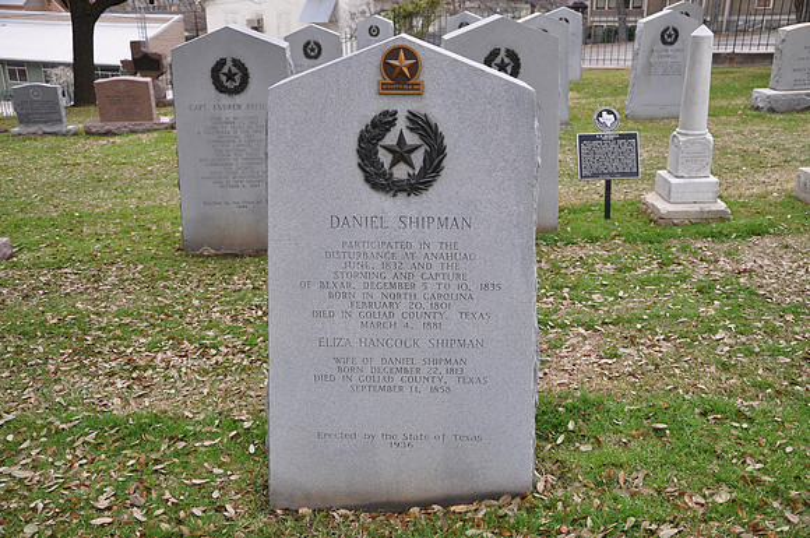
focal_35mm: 38
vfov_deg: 35.4
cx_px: 405
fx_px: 843
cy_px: 269
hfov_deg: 51.3
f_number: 5.6
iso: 400
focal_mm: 25
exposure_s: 1/125
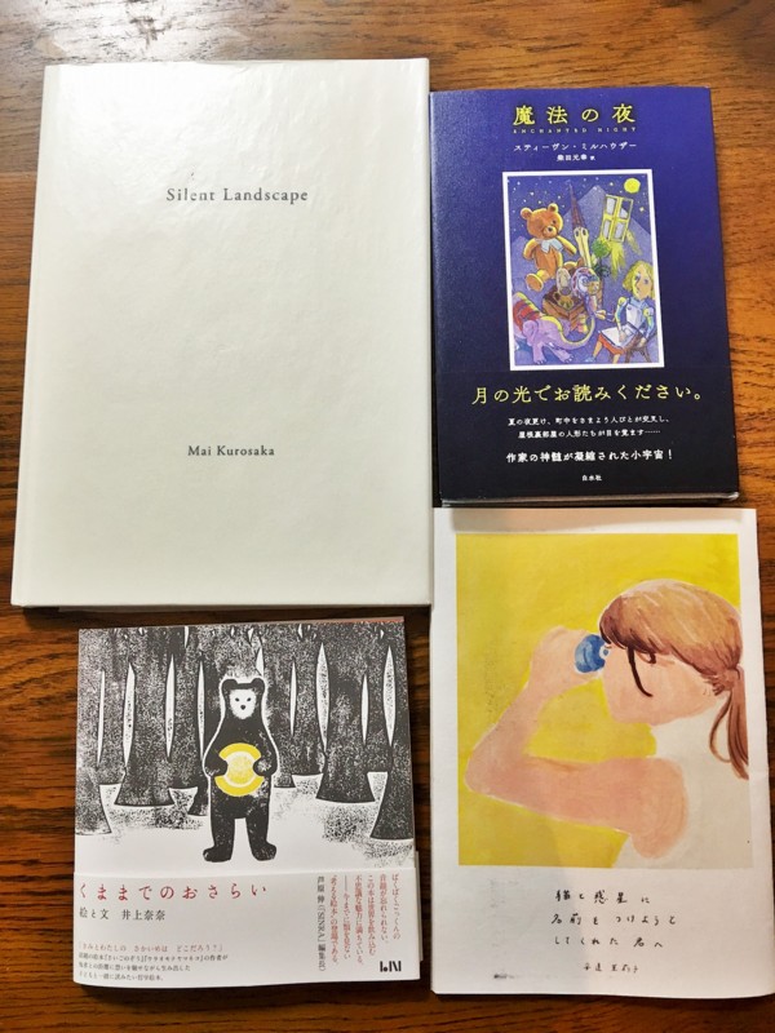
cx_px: 388
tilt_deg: -81.7
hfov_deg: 48.2
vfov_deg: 61.7
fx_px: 866
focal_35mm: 29
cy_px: 516
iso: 32
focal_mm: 4.15
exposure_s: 1/15
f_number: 2.2
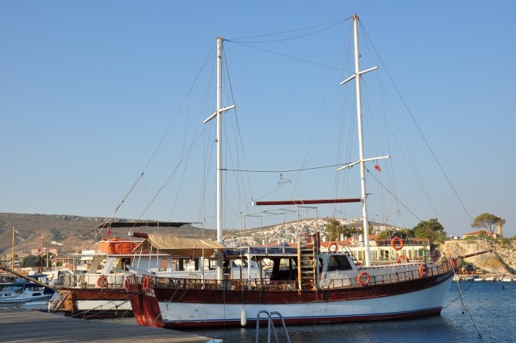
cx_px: 258
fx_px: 687
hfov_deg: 41.2
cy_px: 172
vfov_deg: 28.0
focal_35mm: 48
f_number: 10
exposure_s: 1/250
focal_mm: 32
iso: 200
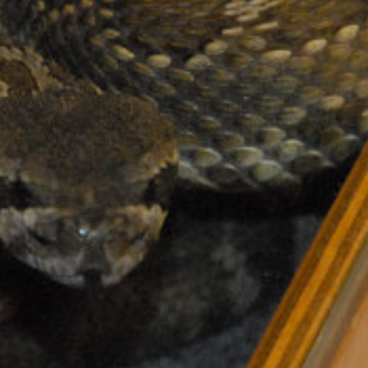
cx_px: 25
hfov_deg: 5.8
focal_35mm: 303
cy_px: 129
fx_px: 3644
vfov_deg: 5.8
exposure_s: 1/30
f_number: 5.6
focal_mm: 52
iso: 1600
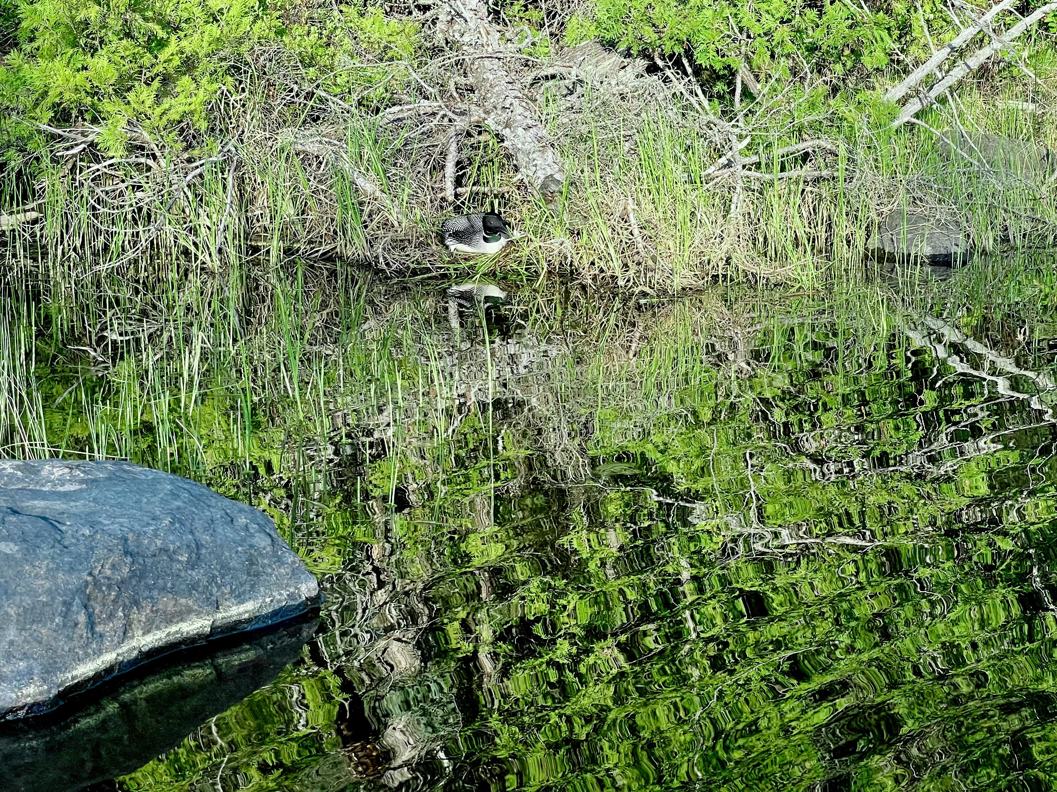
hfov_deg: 36.8
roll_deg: +0.9
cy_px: 396
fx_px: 1588
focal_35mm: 52
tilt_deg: -9.5
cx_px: 528
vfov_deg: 28.0
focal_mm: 6
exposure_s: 1/331
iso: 25
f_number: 2
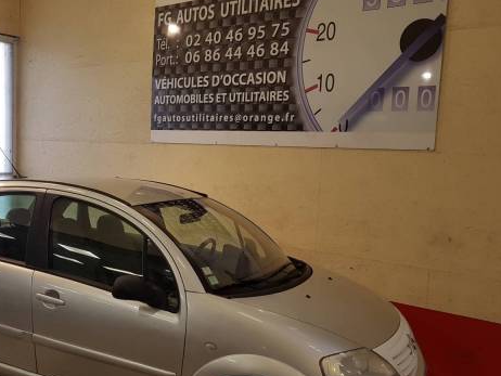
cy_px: 208
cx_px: 209
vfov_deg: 39.6
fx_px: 521
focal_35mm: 36
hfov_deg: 51.1
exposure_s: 1/100
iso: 80
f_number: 1.7
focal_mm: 4.2
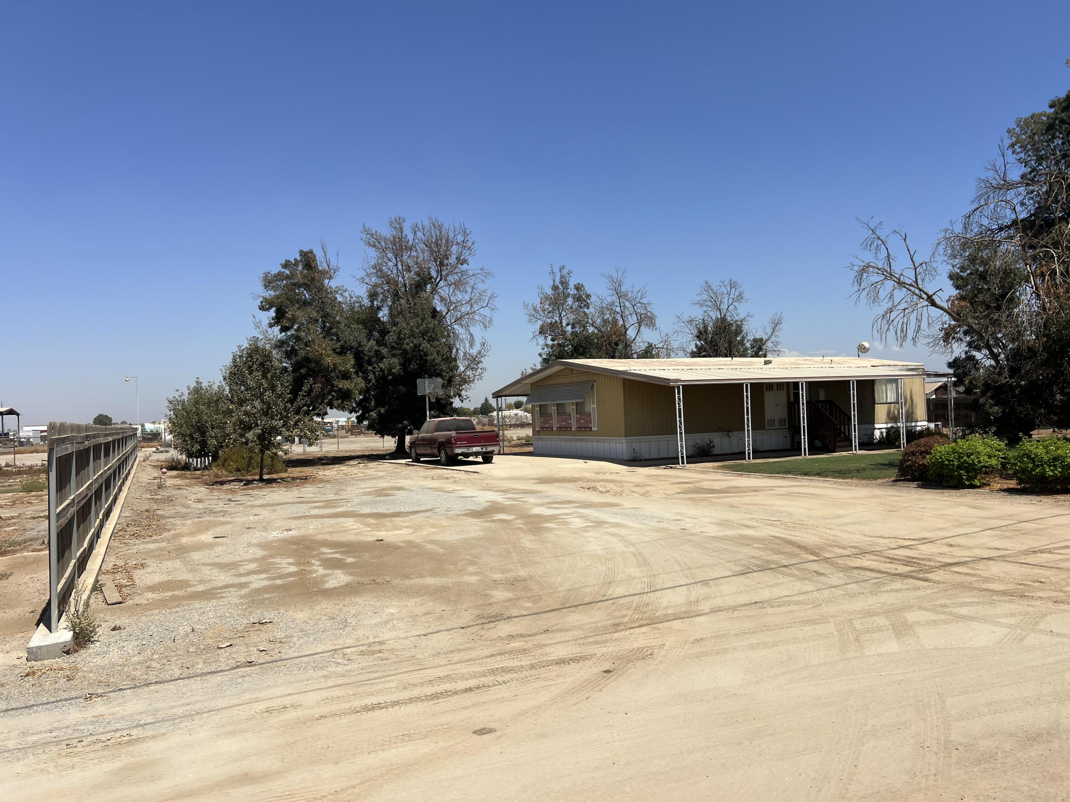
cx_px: 535
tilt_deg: +1.1
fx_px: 804
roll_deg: +0.2
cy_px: 401
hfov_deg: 67.3
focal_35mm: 26
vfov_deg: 53.1
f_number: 1.5
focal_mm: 5.7
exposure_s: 1/6579
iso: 50
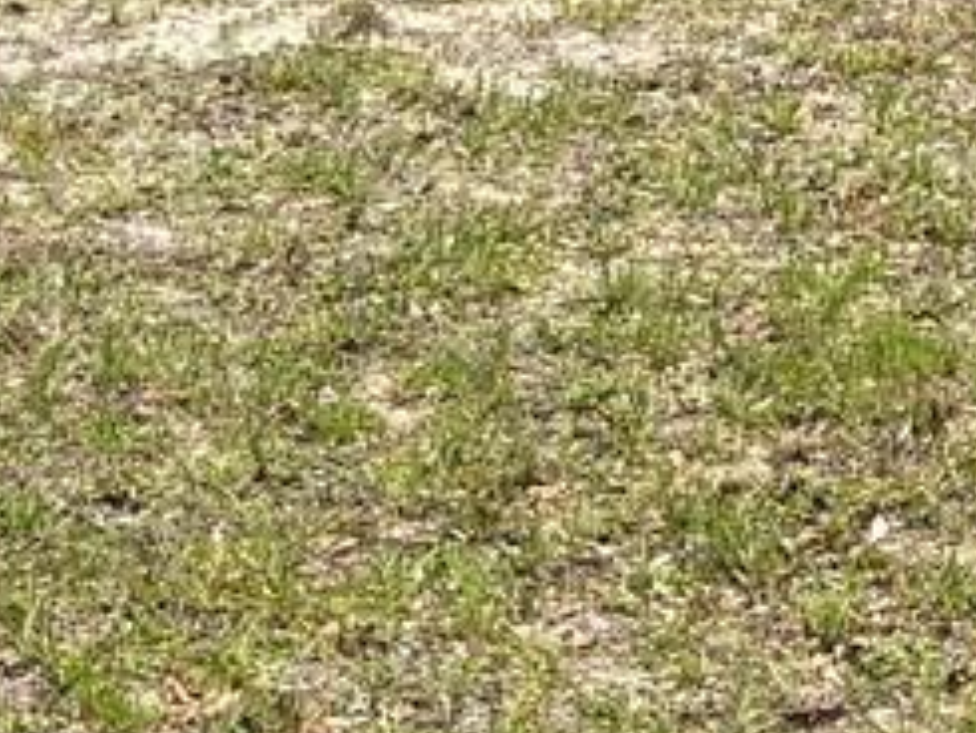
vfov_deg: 7.9
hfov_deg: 11.3
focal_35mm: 170
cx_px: 1291
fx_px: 4796
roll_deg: +0.4
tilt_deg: +4.2
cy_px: -1159
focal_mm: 5.96
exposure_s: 1/3534
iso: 50
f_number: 1.6
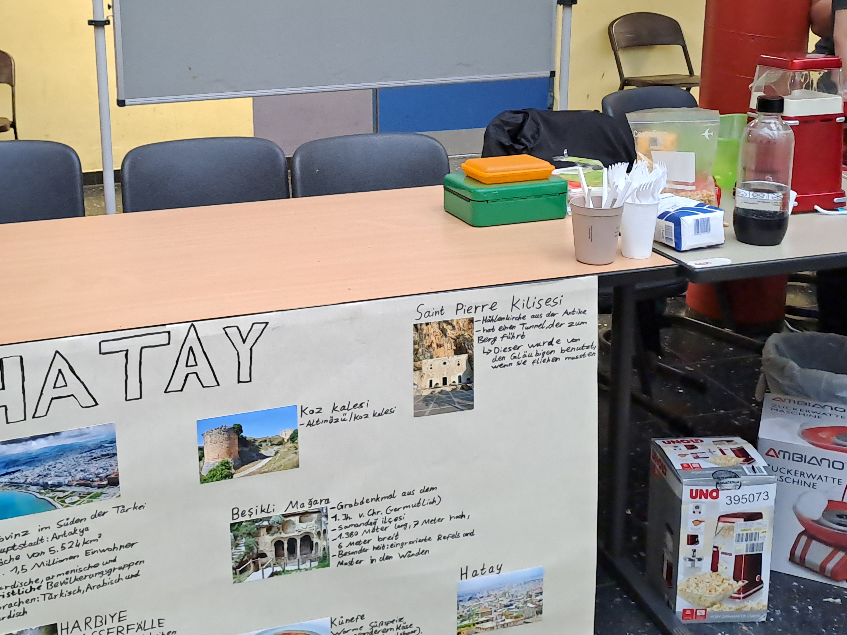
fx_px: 1003
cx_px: 287
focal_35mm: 41
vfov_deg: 34.7
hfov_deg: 45.1
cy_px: 199
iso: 320
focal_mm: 4.65
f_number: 1.8
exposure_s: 1/33
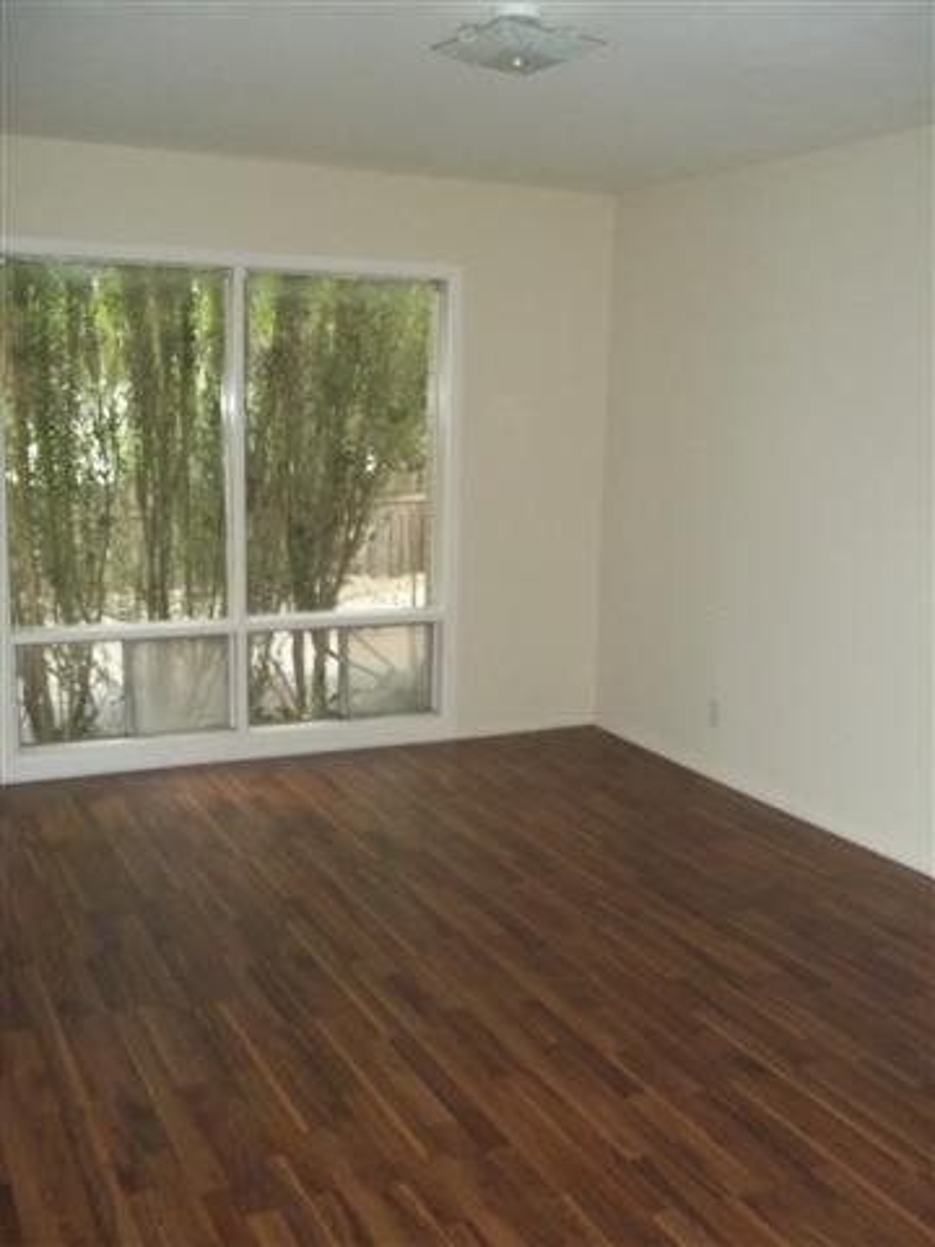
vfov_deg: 51.4
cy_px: 624
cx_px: 468
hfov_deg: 39.7
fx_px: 1297
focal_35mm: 36
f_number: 3.1
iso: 320
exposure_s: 1/30
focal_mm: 6.5
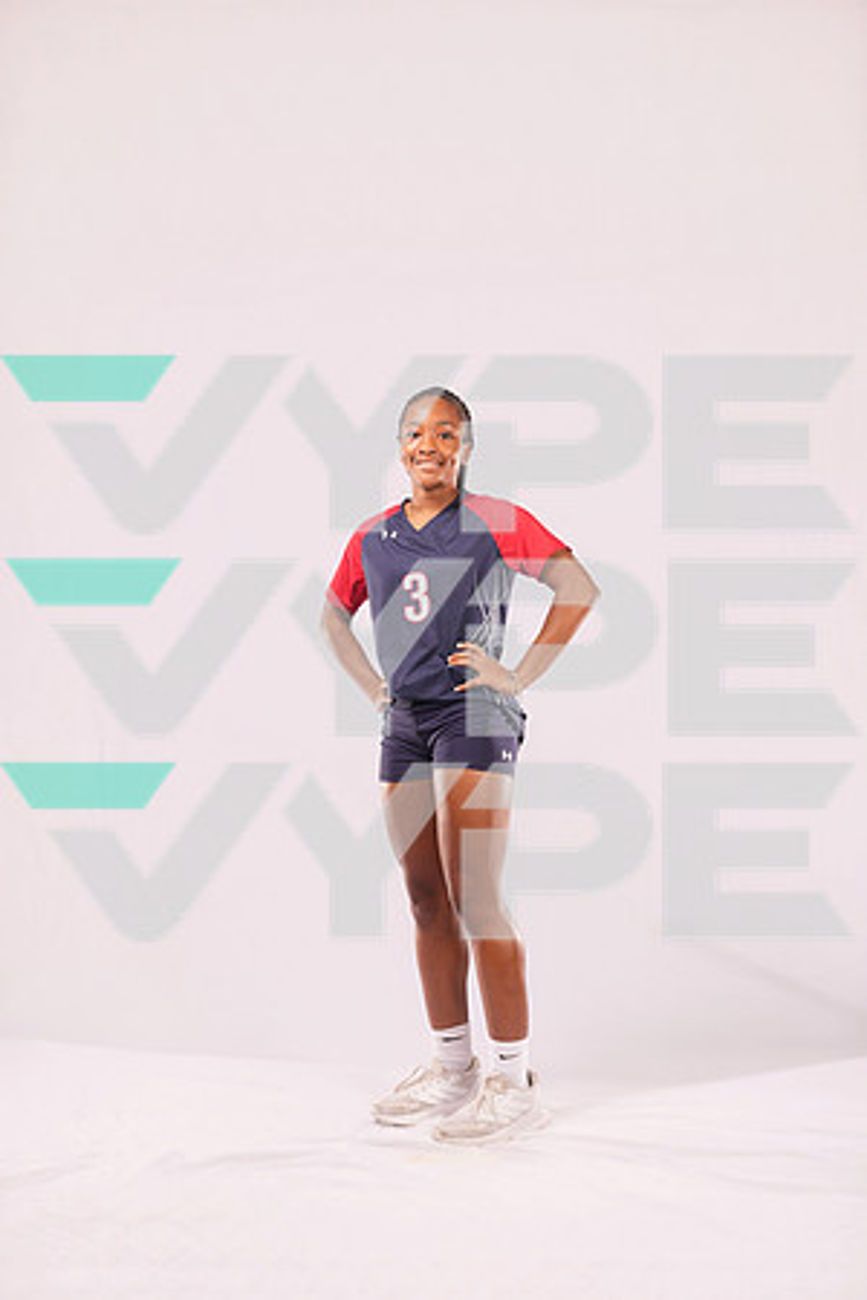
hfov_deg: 37.9
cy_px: 650
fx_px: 1264
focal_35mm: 35
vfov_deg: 54.4
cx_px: 434
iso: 200
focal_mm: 35
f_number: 6.3
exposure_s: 1/100
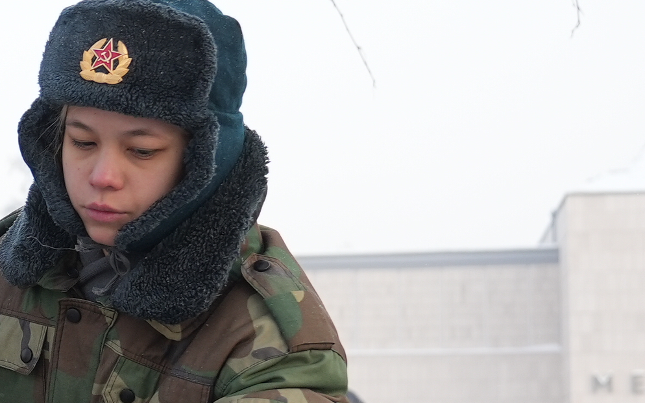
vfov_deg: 9.5
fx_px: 2408
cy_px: 371
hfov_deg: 14.1
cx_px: -365
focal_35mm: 137
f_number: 3.5
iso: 400
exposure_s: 1/640
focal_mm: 29
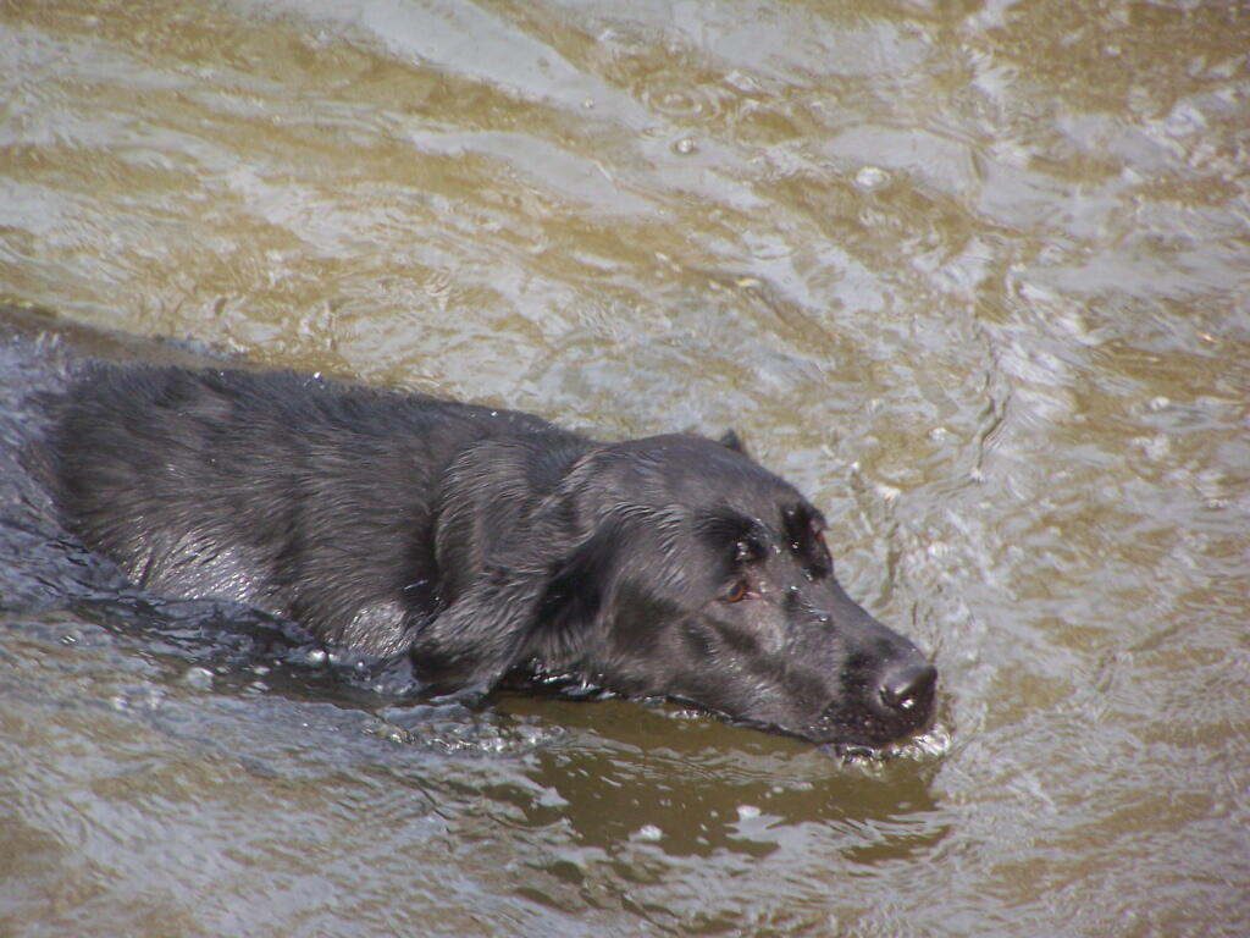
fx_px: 13722
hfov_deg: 5.2
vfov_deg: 3.9
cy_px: 469
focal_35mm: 380
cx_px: 625
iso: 140
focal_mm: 63
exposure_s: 1/160
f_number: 3.7
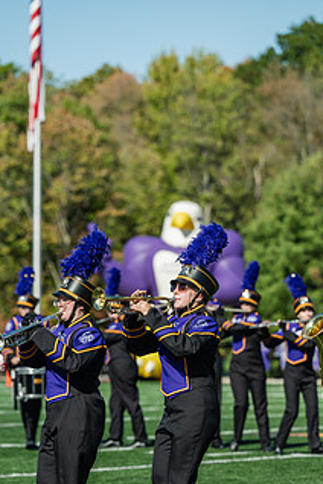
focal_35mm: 198
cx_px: 186
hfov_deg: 6.9
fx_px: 2665
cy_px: 333
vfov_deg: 10.4
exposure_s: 1/1600
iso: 100
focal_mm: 140
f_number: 3.5
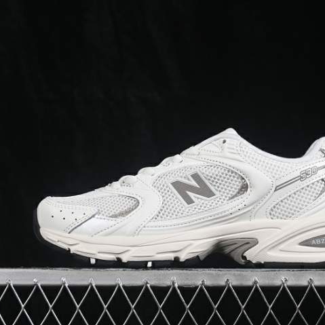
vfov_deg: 17.9
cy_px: 164
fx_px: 1030
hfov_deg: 17.9
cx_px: 204
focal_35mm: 97
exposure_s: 1/80
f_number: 8
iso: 160
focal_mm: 50
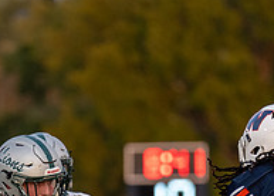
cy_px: 245
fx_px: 8656
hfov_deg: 1.8
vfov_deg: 1.3
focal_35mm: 1112
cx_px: 78
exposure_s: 1/2500
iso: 640
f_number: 2.8
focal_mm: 200
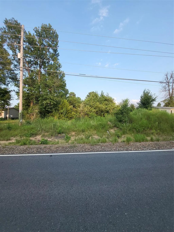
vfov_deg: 106.2
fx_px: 87
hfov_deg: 89.9
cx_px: 87
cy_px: 116
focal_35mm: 13
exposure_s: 1/270
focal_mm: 1.74
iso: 32
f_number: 2.2
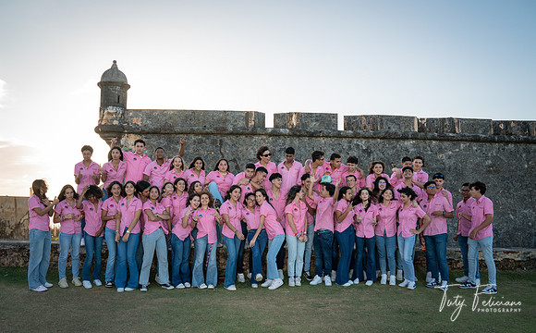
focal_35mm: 27
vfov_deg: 46.1
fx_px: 389
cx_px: 258
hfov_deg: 69.1
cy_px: 195
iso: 200
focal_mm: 24
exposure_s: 1/250
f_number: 5.6
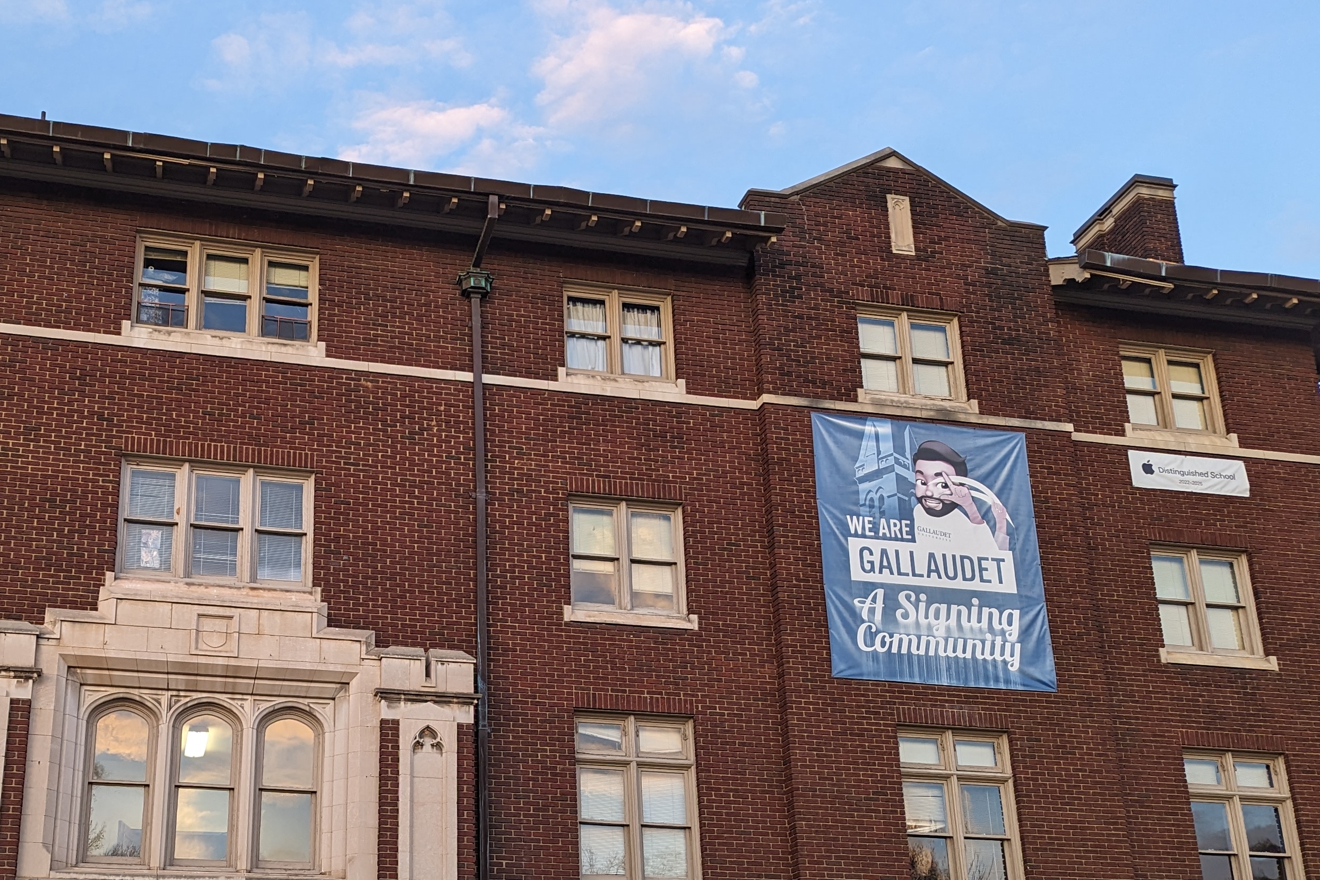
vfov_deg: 31.8
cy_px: 700
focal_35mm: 41
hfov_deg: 46.7
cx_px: 450
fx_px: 1503
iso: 61
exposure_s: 1/75.1
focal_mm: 6.81
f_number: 1.85
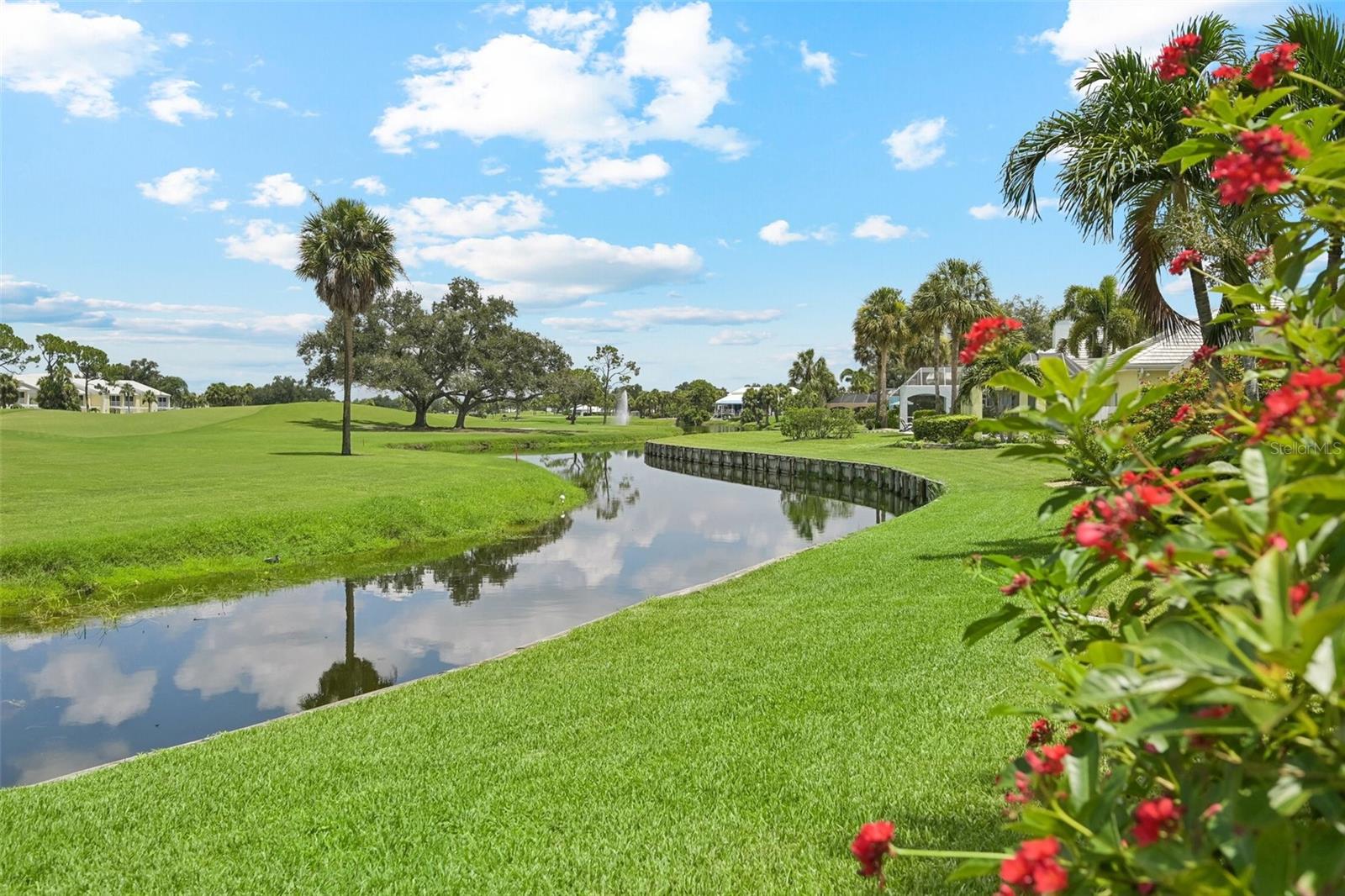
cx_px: 672
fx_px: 1121
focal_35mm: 30
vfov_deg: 43.6
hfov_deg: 61.9
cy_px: 448
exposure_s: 1/1600
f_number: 8
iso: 400
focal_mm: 30
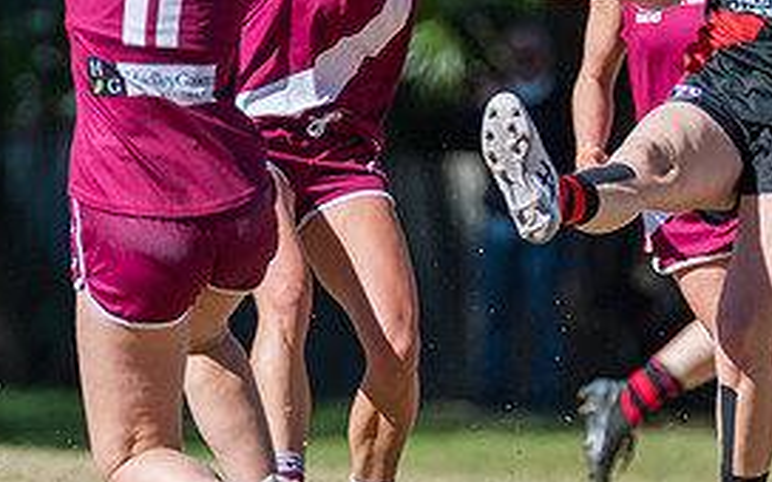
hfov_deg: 1.6
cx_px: 575
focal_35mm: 1344
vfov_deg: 1.0
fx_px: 28277
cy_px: 24
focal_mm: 500
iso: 800
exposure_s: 1/1600
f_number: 8
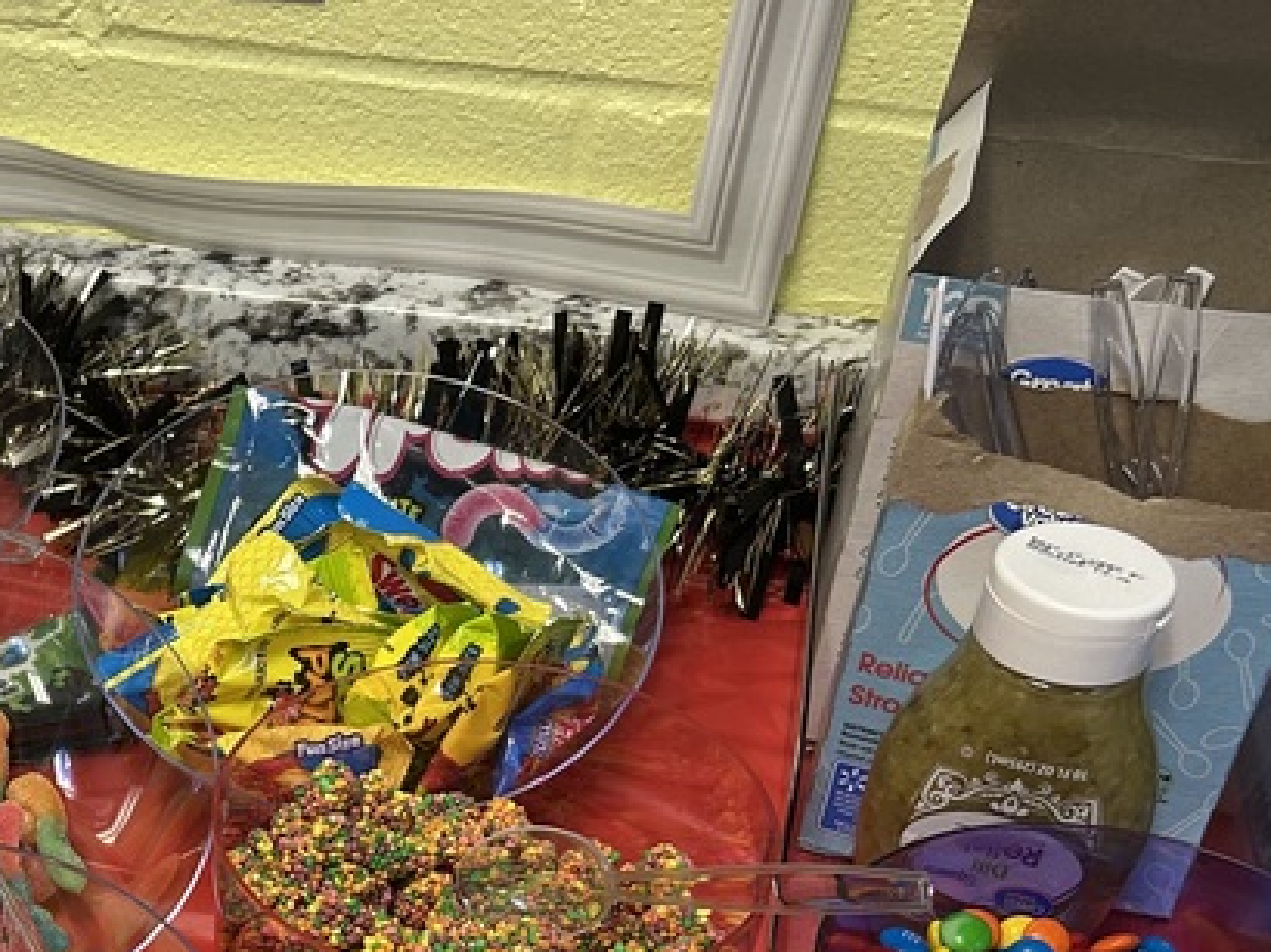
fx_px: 2385
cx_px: -136
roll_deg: +1.7
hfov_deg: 27.3
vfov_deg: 21.8
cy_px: 930
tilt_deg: -41.3
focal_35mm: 65
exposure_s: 1/60
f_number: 1.5
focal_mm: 5.7
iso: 100
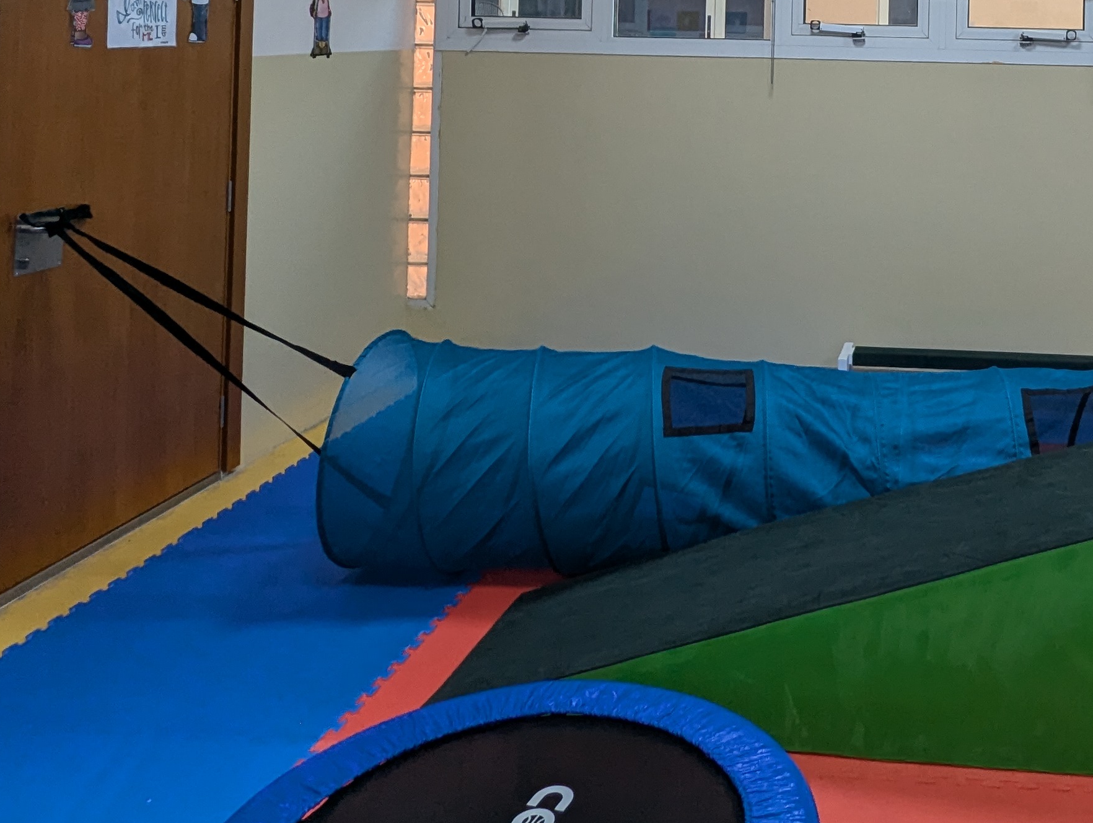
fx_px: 1170
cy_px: -6
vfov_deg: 35.0
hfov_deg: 46.4
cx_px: 928
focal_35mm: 37
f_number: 2.2
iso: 55
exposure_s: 1/98.5
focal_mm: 2.35
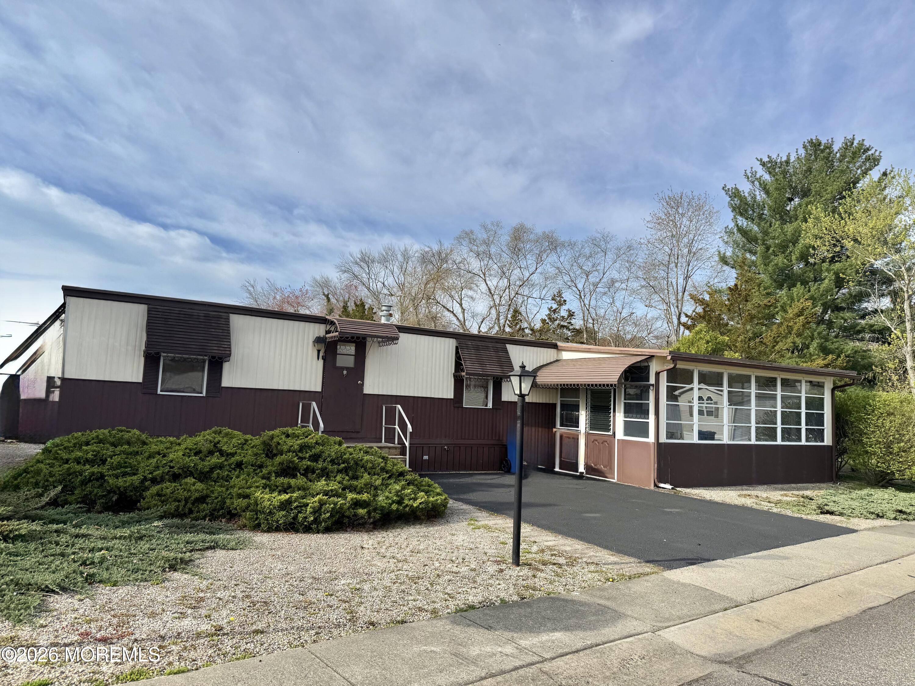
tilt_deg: +5.5
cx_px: 458
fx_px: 634
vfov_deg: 56.8
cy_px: 343
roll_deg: -3.0
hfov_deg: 71.6
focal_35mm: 24
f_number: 1.78
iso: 80
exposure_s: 1/4975
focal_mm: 6.76
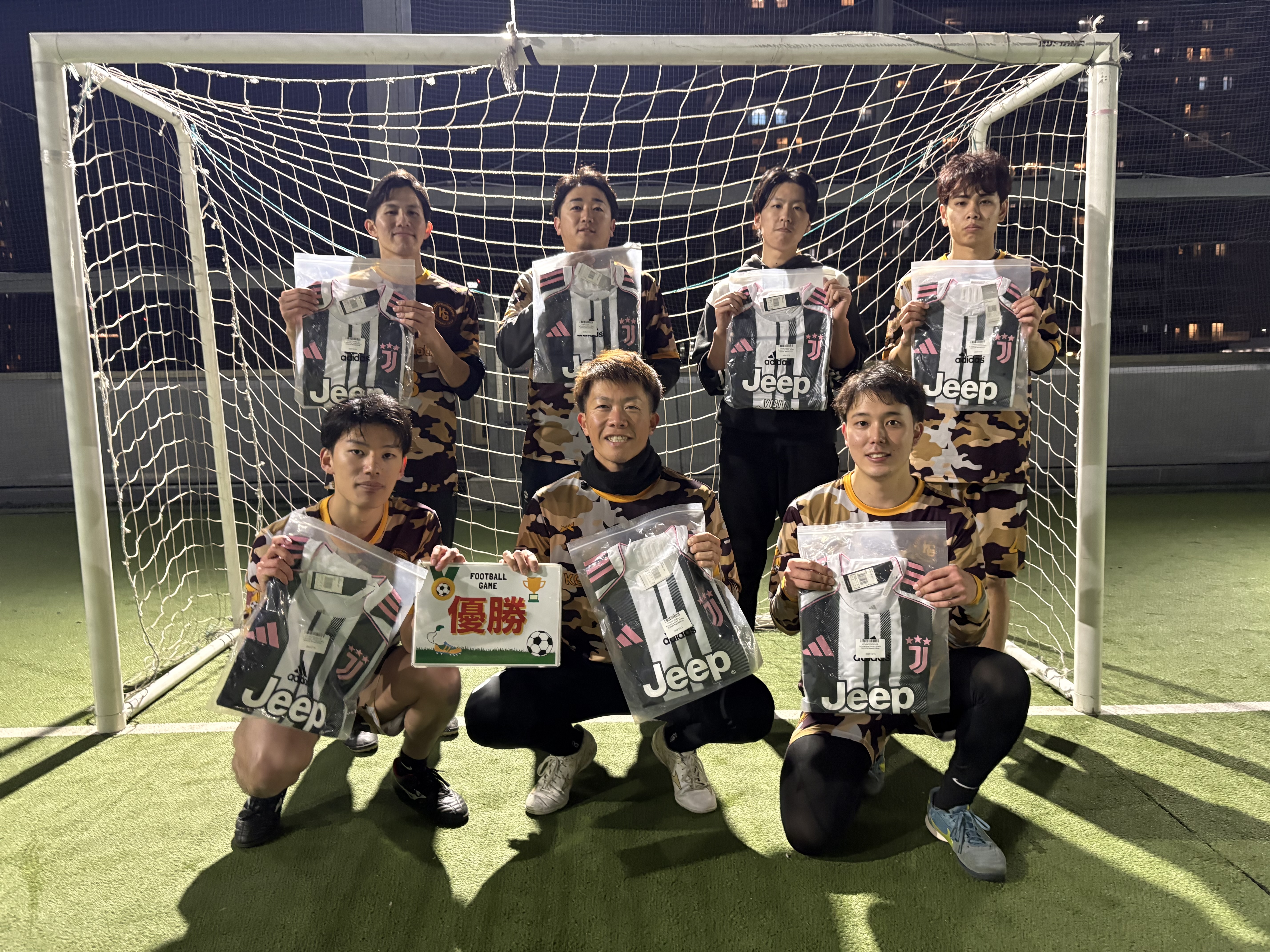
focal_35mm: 26
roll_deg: +0.7
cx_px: 635
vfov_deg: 53.1
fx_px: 954
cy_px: 476
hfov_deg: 67.3
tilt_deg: -6.1
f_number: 1.6
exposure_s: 1/50
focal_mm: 5.96
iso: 400
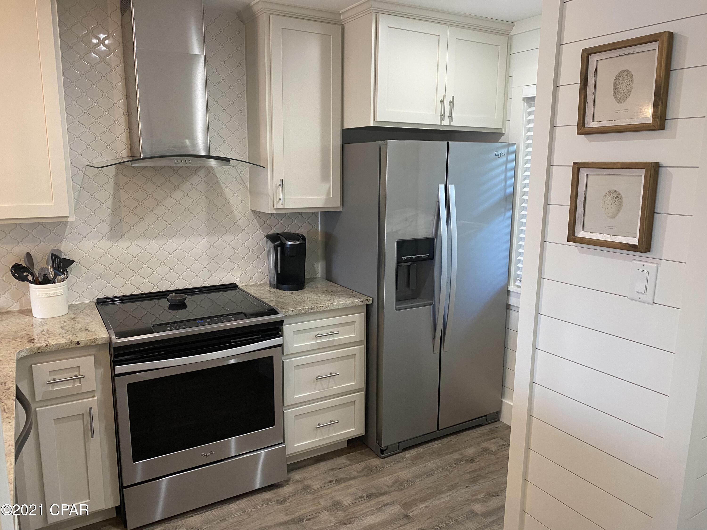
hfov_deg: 67.3
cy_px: 265
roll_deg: -0.5
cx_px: 354
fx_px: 531
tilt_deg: -9.7
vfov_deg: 53.1
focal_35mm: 26
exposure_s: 1/60
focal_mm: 4.25
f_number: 1.8
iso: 125
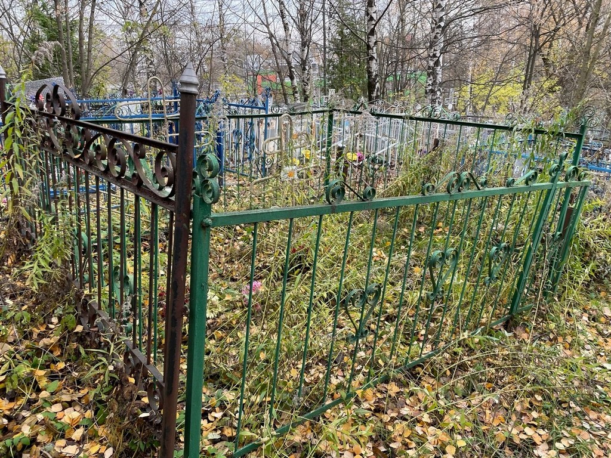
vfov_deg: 53.1
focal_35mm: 26
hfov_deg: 67.3
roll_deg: +2.1
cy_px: 229
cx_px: 306
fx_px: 459
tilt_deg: -16.2
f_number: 1.6
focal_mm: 4.2
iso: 32
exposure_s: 1/121
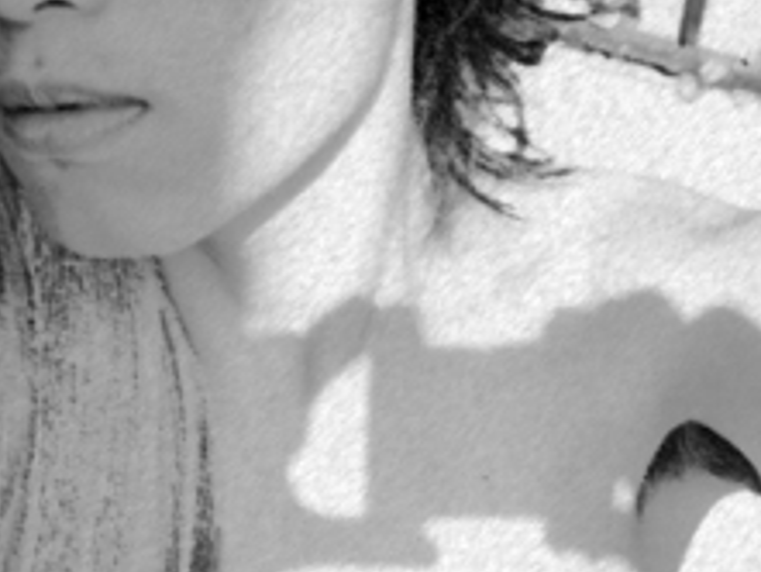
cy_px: 41
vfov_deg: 18.8
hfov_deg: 25.1
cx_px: 227
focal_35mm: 77
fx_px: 1694
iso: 64
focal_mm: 7.8
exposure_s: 1/592
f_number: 2.8
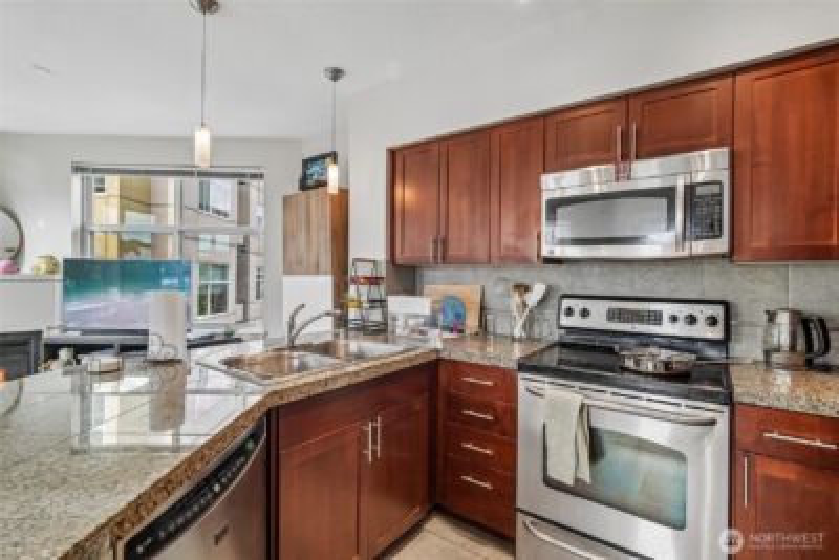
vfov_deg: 73.8
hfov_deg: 96.7
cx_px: 420
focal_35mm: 16
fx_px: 373
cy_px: 280
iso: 1600
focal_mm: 16
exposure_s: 1/30
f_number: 8
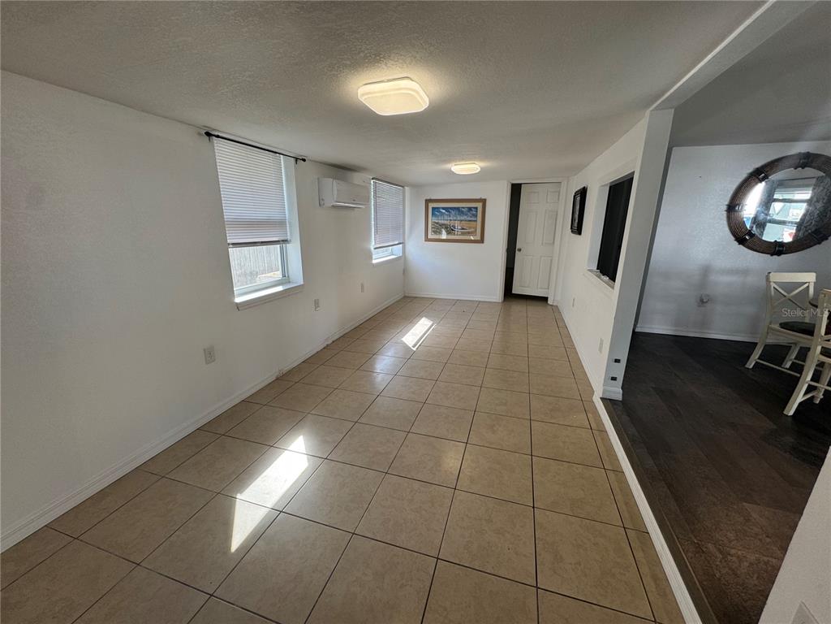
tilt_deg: -14.9
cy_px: 312
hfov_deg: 102.1
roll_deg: -0.9
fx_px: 336
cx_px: 416
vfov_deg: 85.7
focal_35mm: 14
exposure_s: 1/120
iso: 50
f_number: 2.2
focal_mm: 2.22
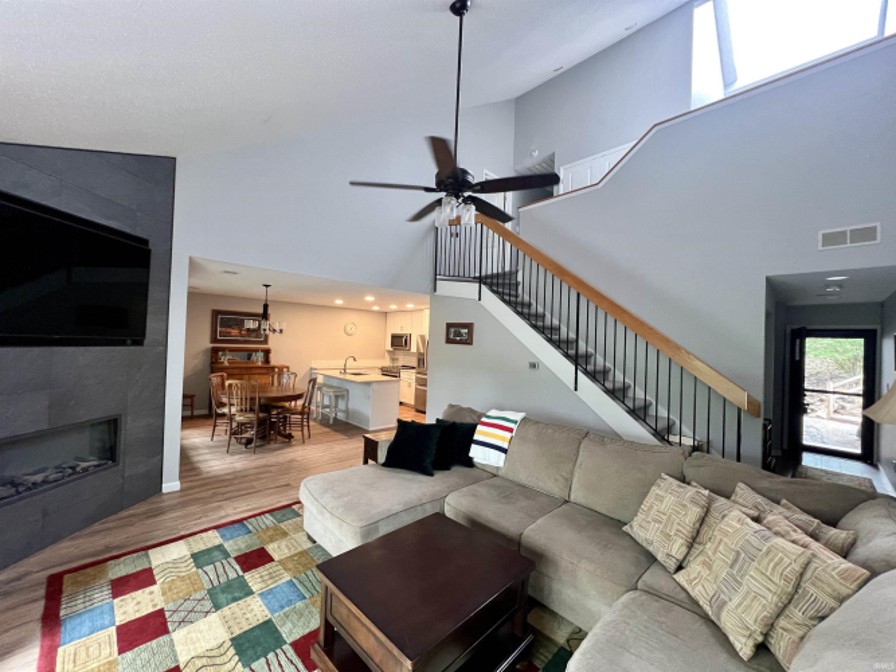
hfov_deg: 106.2
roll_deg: -2.2
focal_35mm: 13
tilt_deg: +0.2
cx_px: 448
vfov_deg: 89.9
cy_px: 336
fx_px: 336
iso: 250
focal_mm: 1.57
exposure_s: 1/60
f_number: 1.8
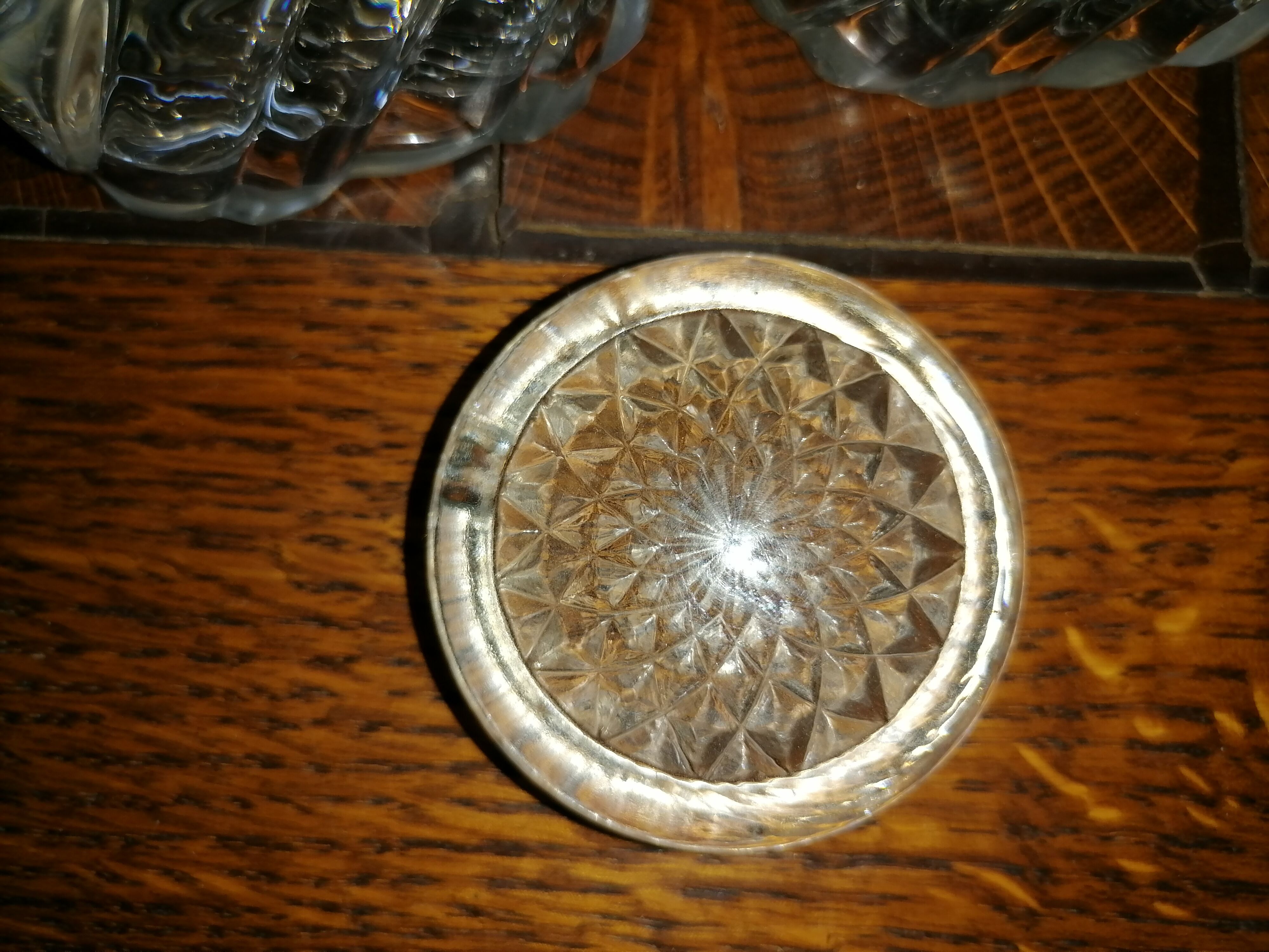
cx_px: 634
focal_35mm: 26
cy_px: 476
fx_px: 953
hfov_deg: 67.3
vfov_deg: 53.1
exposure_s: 1/194
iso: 50
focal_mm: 5.4
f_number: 1.8
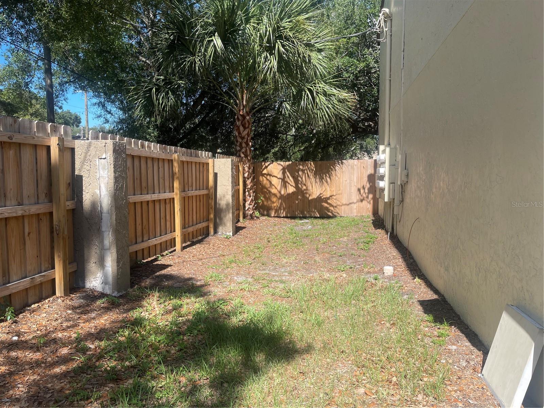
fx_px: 393
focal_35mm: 25
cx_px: 272
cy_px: 204
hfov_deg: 69.4
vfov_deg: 54.9
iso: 32
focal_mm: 5.1
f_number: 1.6
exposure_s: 1/1597
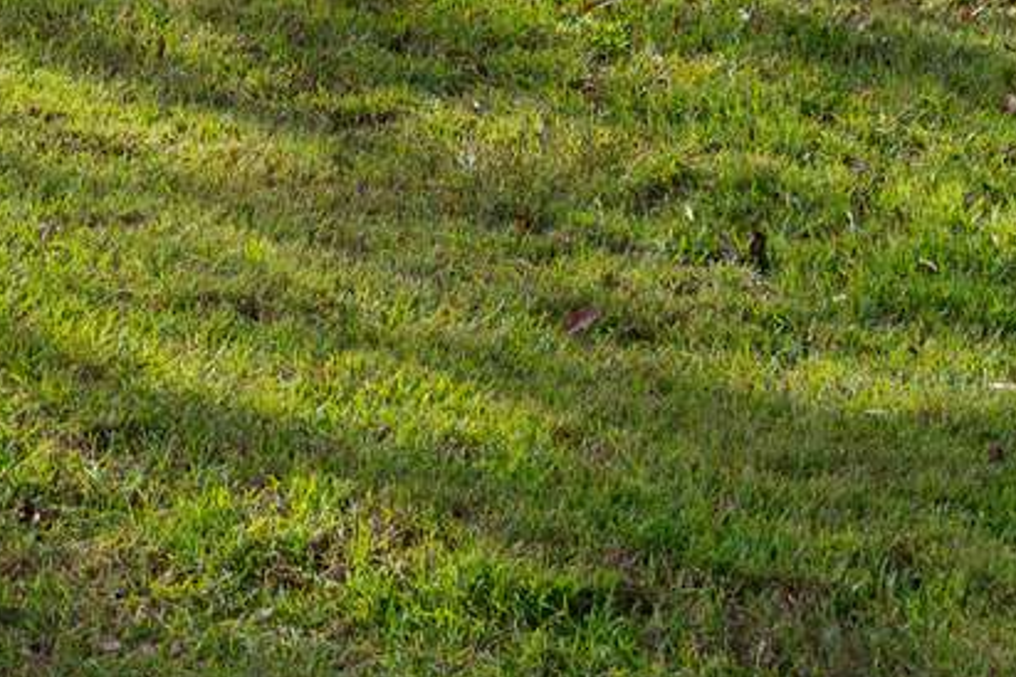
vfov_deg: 9.0
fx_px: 3951
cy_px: -878
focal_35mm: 140
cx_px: -277
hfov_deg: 14.1
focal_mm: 30
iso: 250
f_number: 9
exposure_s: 1/200
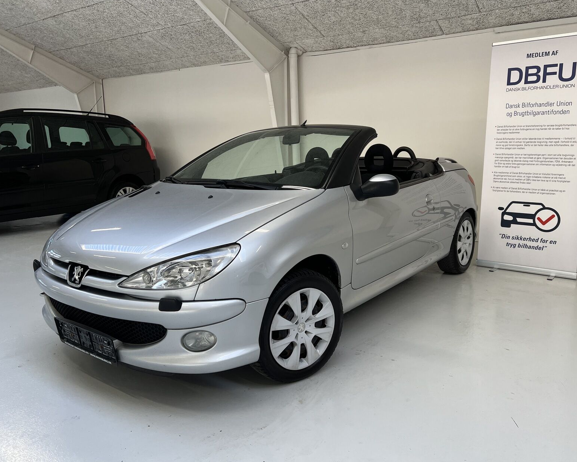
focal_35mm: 28
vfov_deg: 51.5
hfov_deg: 62.1
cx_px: 316
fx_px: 478
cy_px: 224
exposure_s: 1/100
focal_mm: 5.7
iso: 32
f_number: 1.5
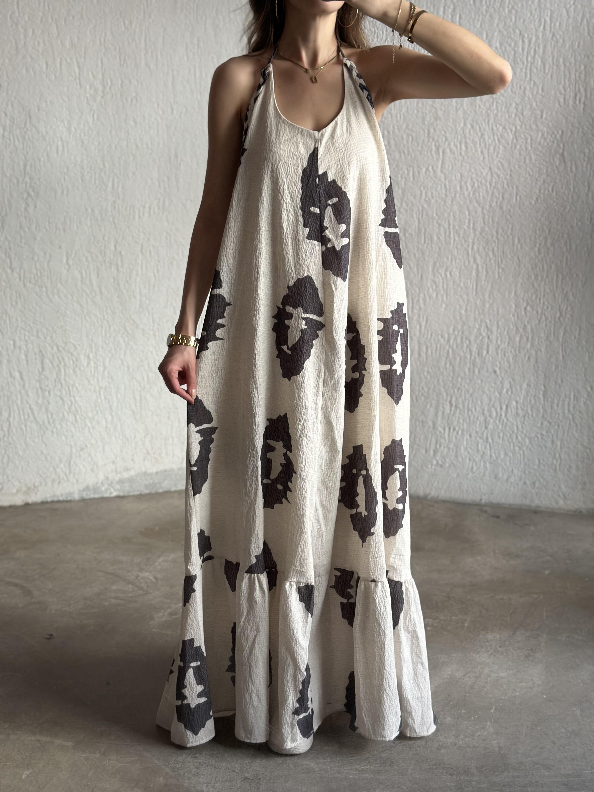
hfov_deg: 30.3
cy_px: 396
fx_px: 1098
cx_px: 297
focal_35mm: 48
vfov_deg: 39.7
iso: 100
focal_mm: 6.86
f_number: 1.78
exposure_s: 1/121
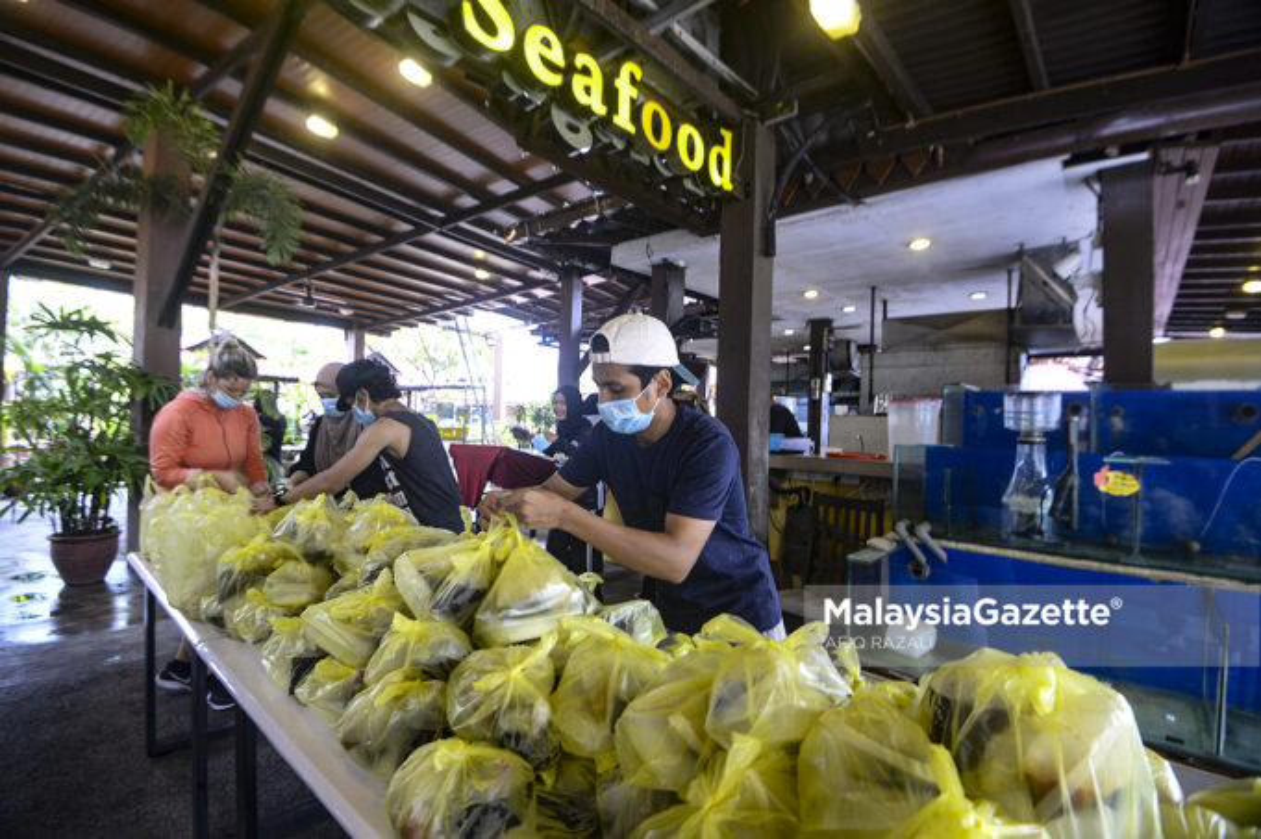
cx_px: 630
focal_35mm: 16
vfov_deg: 73.7
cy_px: 420
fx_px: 560
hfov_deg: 96.8
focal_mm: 16
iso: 1000
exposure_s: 1/50
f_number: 4
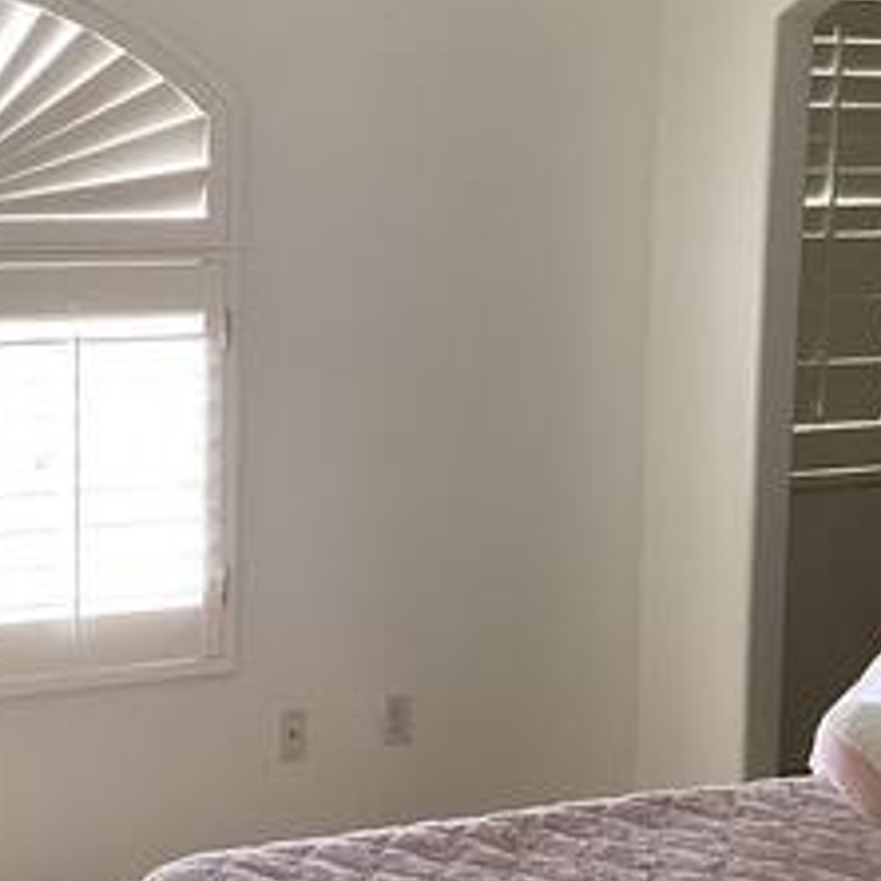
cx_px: 163
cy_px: 496
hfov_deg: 21.6
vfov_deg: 21.9
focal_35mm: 79
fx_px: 2275
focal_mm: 3.3
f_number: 2.4
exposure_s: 1/50
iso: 80
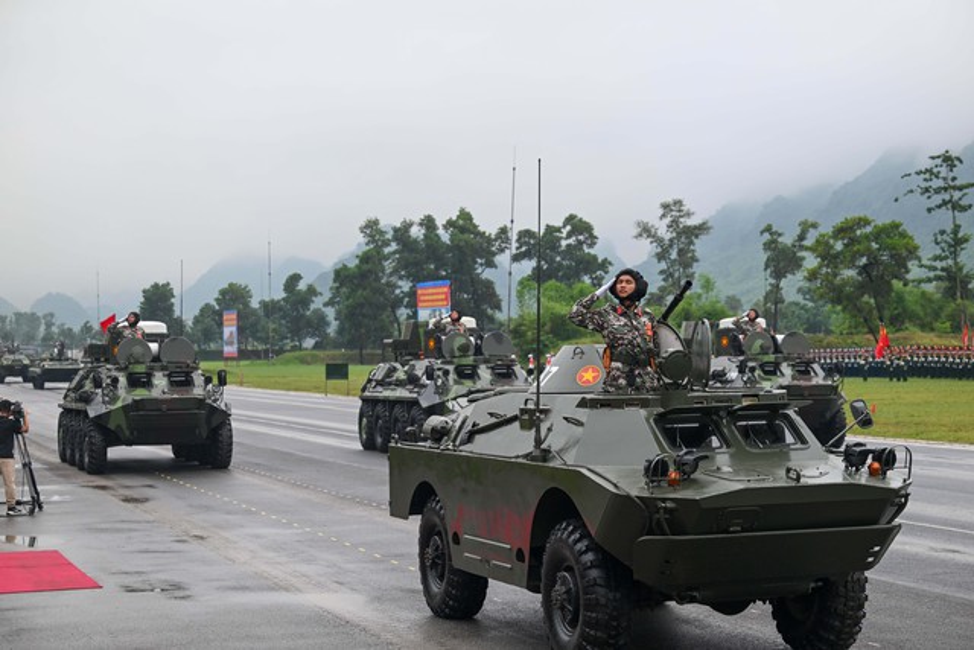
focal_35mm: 70
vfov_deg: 19.5
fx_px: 1894
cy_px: 325
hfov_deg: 28.8
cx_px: 487
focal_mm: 70
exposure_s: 1/1000
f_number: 4.5
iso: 320
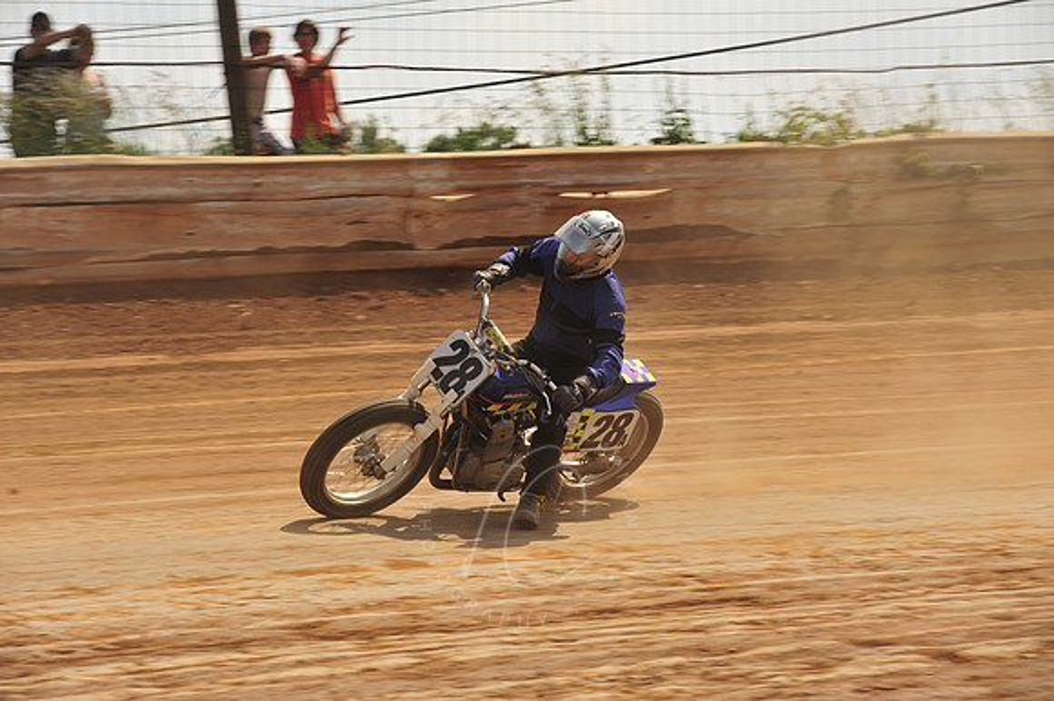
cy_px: 350
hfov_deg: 14.2
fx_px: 4243
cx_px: 527
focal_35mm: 145
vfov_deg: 9.5
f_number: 10
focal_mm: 145
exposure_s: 1/400
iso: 200
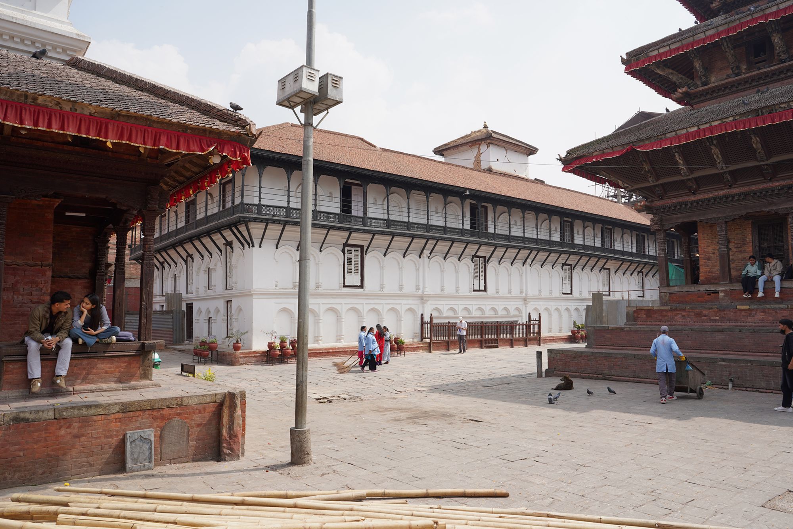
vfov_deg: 53.1
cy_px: 264
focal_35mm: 24
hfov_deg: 73.7
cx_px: 396
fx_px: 529
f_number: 9
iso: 100
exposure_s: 1/125
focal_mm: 24
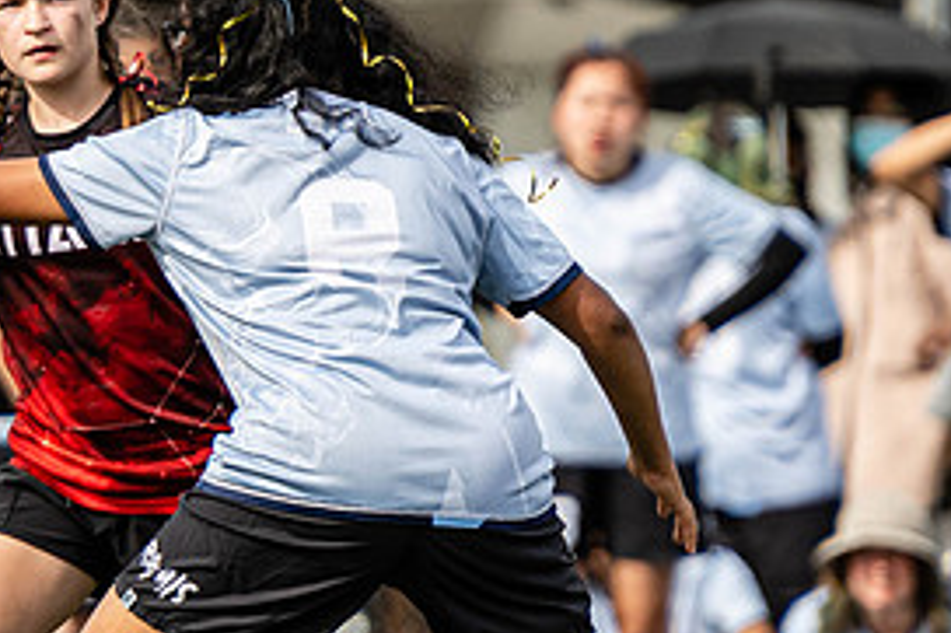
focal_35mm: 990
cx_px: 126
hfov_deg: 2.1
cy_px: 75
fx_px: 26136
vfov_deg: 1.4
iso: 200
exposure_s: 1/2500
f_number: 2.8
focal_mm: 200
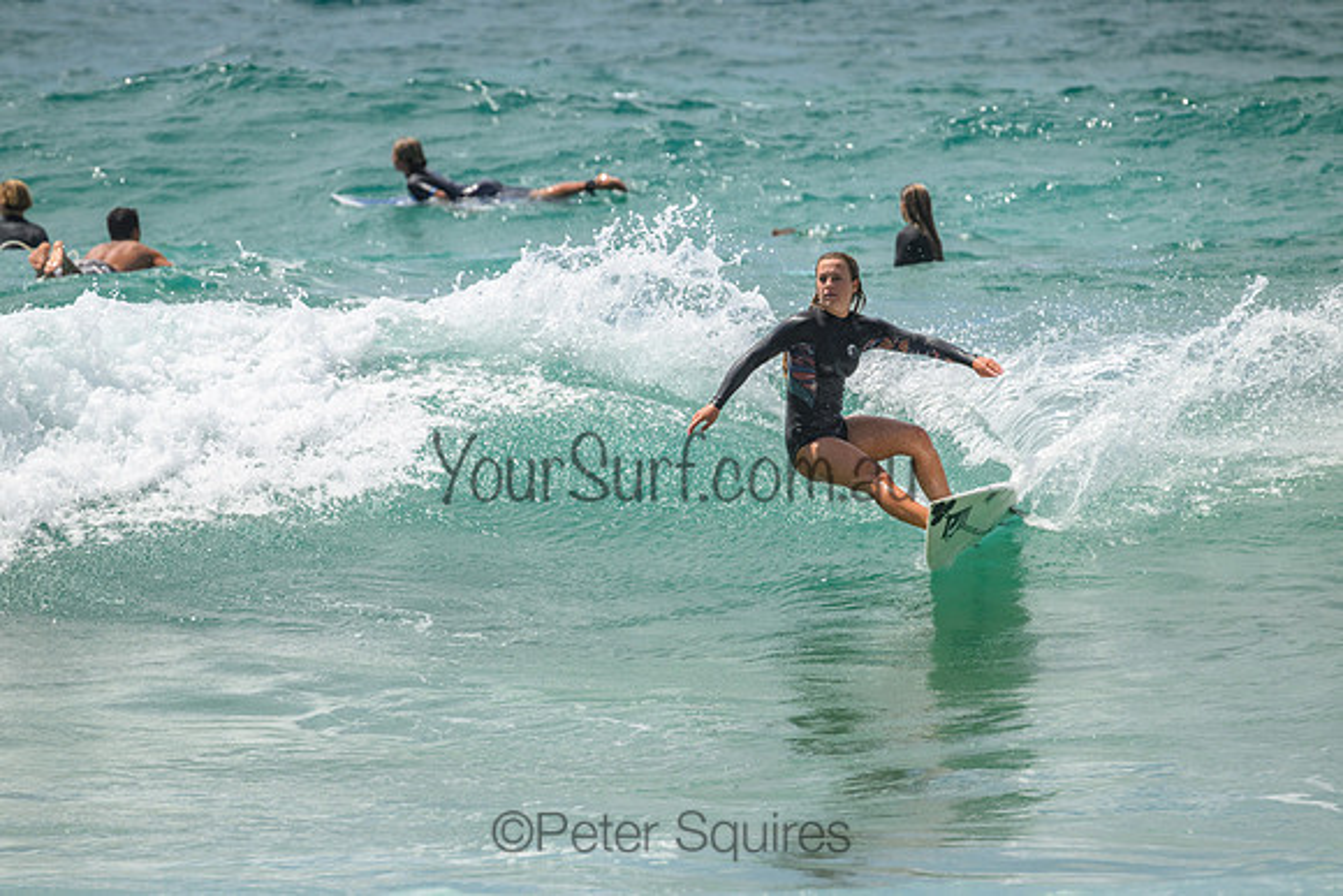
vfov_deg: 2.5
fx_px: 20522
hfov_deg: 3.7
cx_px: 672
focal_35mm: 550
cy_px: 448
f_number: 11
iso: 640
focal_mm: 550
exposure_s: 1/2000
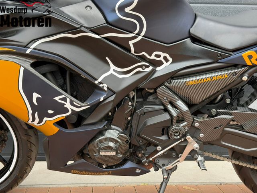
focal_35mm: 48
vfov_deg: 30.3
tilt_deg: -8.9
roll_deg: -1.2
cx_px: 128
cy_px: 96
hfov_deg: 39.7
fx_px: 356
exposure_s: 1/578
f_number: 1.78
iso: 100
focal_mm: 6.76
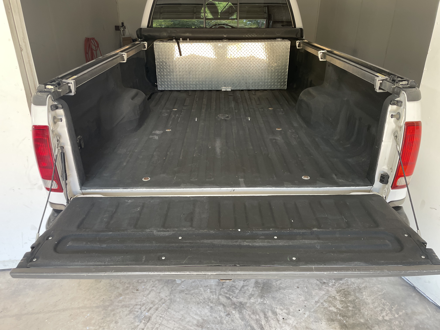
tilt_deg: -25.1
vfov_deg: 53.1
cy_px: 165
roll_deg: -0.2
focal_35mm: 26
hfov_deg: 67.3
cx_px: 220
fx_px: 330
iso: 125
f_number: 1.6
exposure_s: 1/121
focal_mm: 4.2
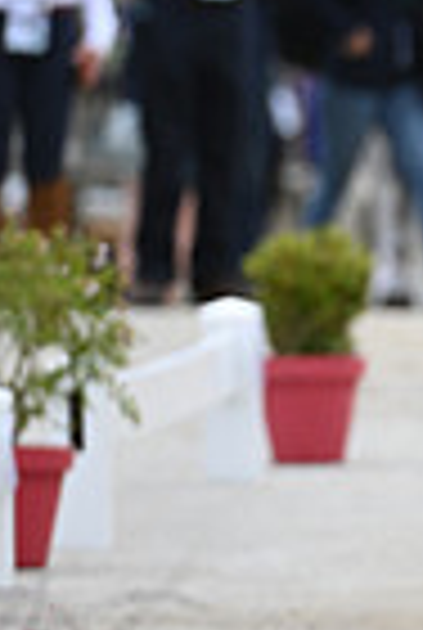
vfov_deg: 1.6
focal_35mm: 1281
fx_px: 22465
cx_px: 1080
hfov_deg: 1.1
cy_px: 142
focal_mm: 310
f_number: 5.6
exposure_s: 1/1600
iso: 500
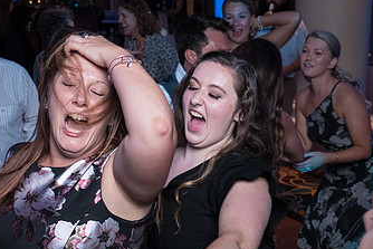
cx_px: 241
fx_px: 705
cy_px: 241
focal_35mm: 68
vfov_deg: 19.5
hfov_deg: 29.5
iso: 2000
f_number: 5.6
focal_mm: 30
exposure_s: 1/200
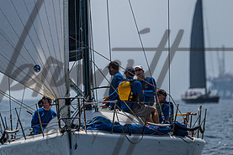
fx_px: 7382
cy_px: 23
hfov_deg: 1.8
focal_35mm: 1140
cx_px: 65
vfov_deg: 1.2
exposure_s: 1/5000
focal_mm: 400
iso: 400
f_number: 5.6
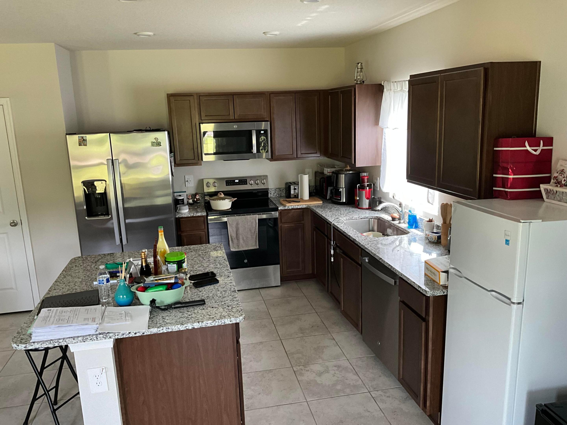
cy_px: 212
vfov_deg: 48.2
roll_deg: +2.4
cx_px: 284
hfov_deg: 61.7
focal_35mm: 29
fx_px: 475
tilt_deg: -12.1
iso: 100
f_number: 1.8
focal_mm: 3
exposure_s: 1/60
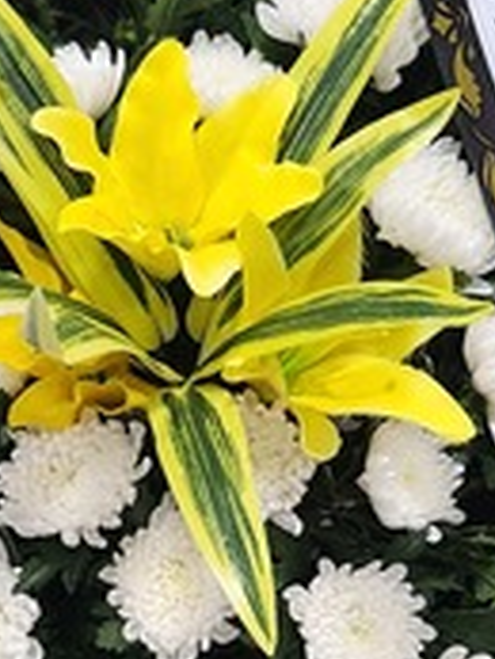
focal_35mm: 111
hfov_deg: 13.3
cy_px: 552
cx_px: 145
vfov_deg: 17.5
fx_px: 2114
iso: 250
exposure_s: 1/120
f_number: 1.8
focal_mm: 5
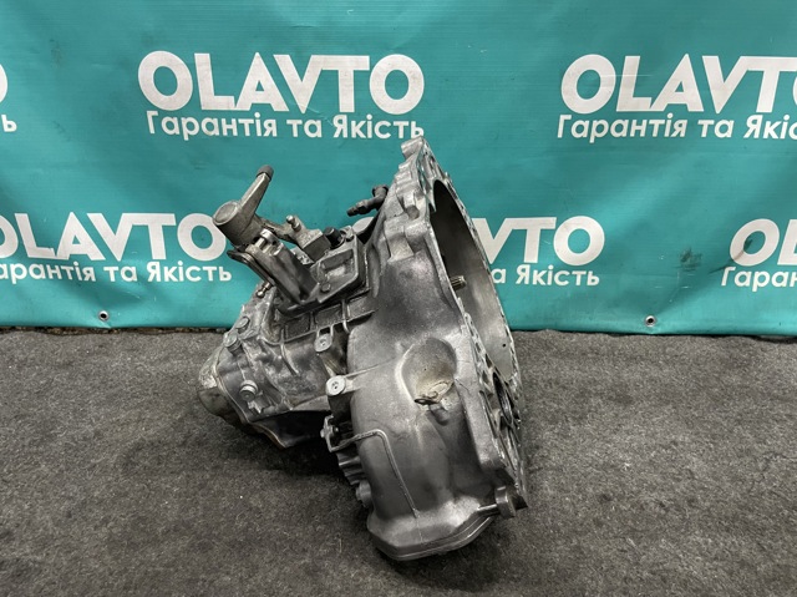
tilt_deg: -21.3
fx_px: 598
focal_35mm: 26
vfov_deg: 53.0
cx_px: 398
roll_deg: +0.2
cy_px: 298
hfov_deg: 67.3
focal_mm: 4.2
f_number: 1.6
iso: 250
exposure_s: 1/51
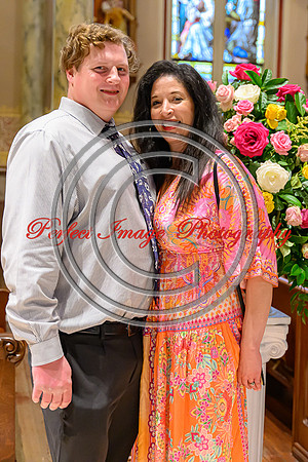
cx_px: 227
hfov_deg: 19.6
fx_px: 885
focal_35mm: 69
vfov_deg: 29.2
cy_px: 231
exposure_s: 1/100
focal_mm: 46
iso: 5000
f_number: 2.8
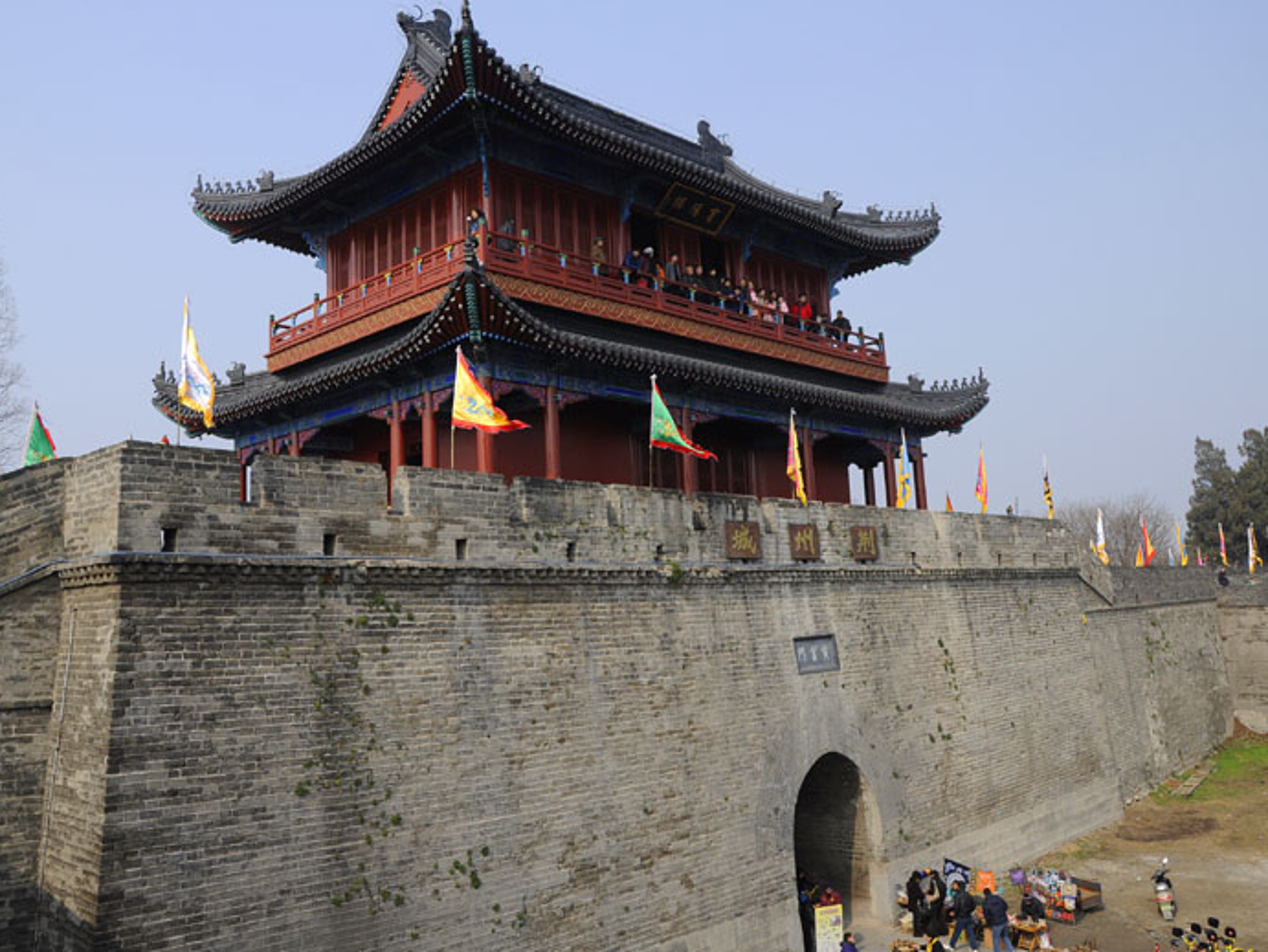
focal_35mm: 30
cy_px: 467
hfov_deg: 59.9
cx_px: 593
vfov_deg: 46.8
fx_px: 1099
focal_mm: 18
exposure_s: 1/320
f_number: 8
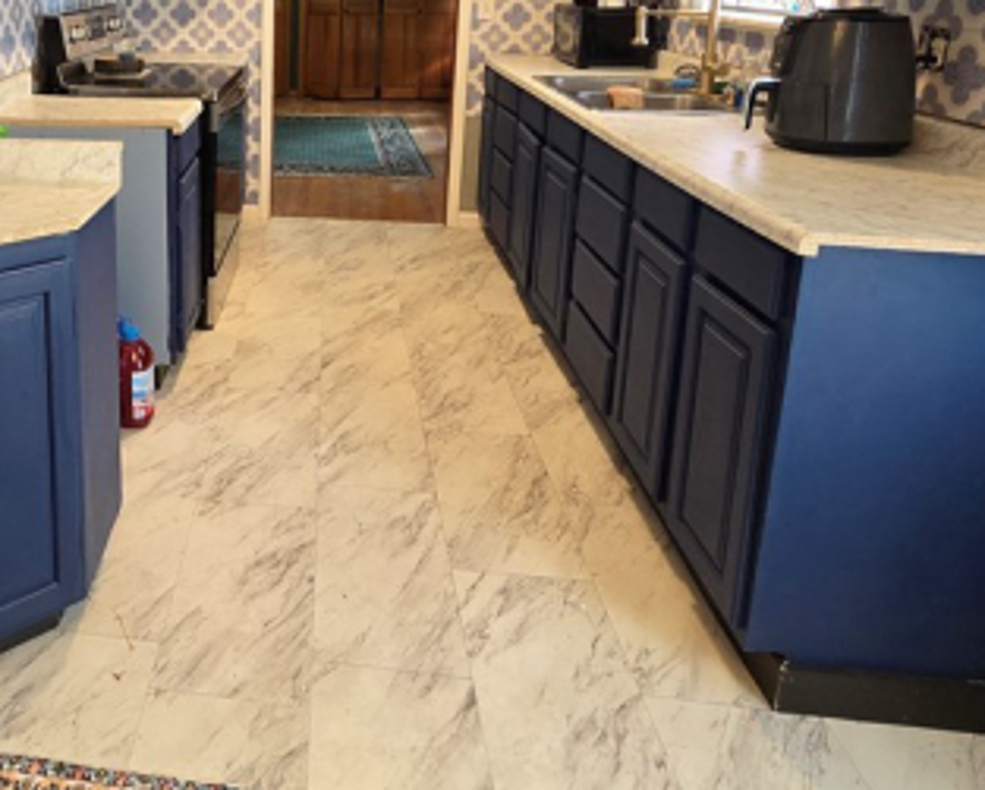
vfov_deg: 49.5
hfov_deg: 58.9
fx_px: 788
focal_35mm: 27
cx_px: 194
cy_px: 135
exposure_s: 1/60
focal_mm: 2.2
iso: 320
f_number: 2.2
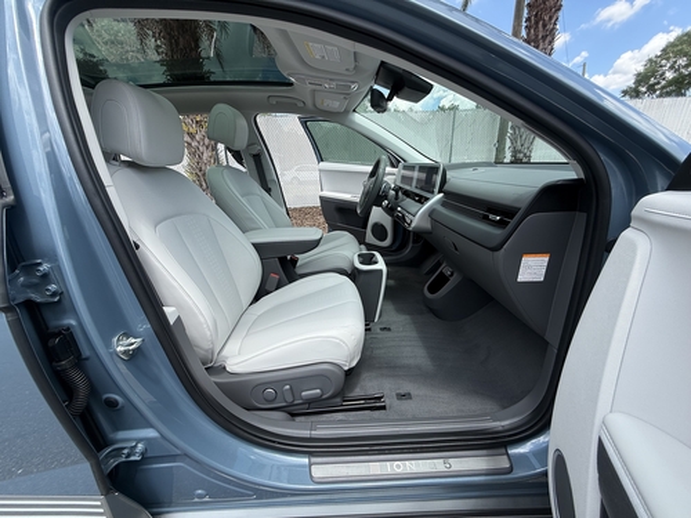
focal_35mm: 14
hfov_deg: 102.1
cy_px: 259
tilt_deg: -18.3
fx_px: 279
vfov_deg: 85.7
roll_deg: +3.5
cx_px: 346
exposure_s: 1/638
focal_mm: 2.22
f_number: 2.2
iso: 50
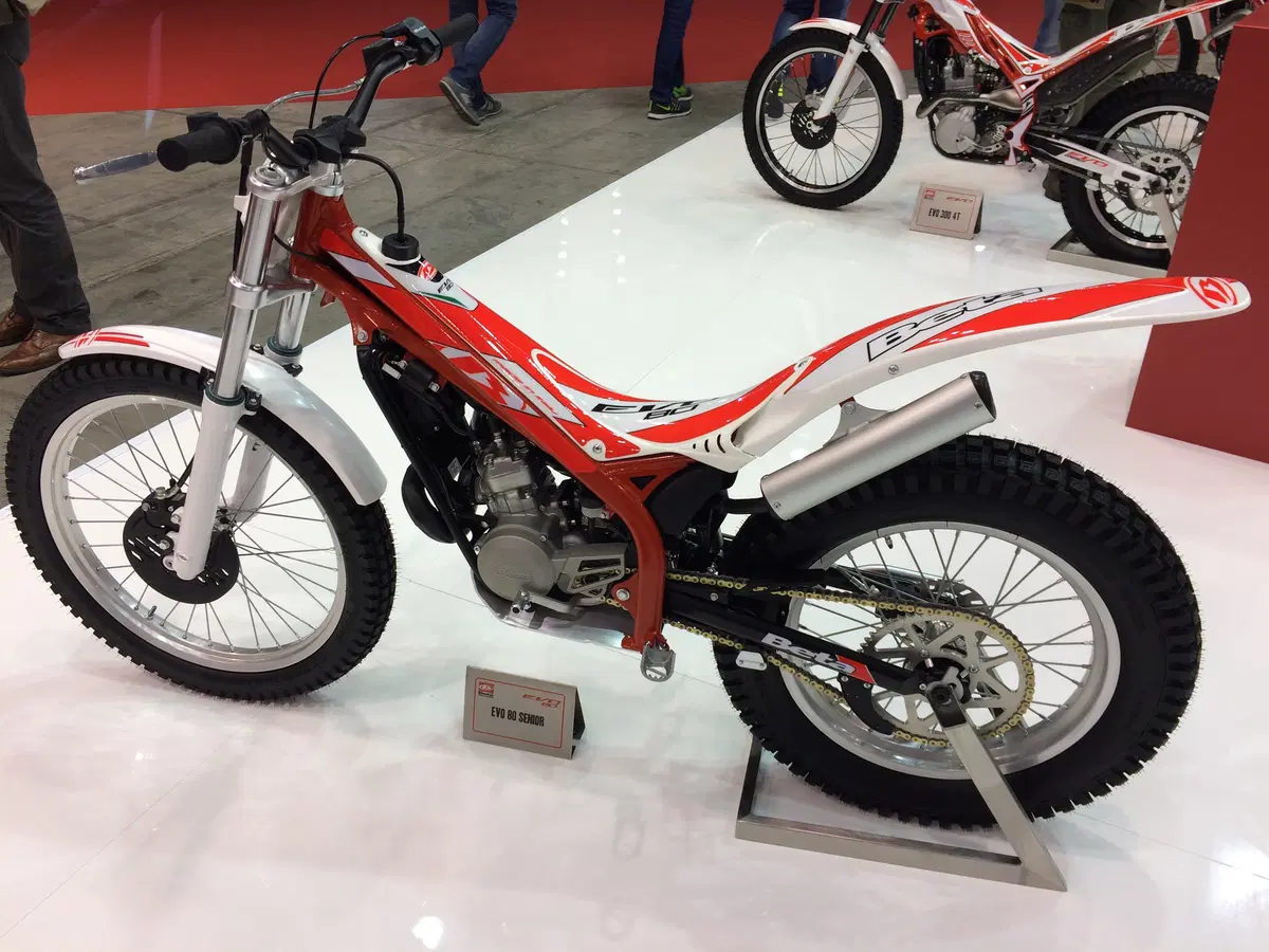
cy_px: 476
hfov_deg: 61.7
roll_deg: +0.2
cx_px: 634
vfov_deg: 48.2
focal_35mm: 29
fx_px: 1063
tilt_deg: -32.8
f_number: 2.2
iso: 40
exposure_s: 1/100
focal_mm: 4.15
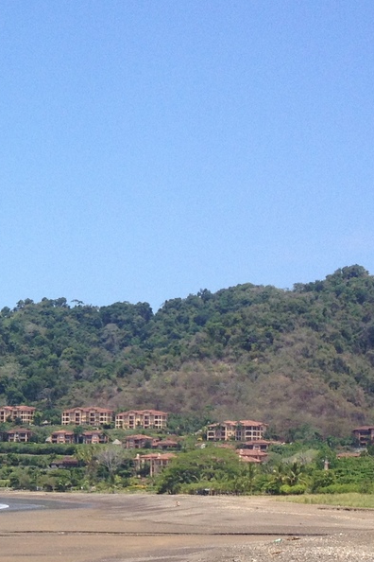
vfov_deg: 20.6
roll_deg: -0.9
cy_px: 425
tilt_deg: -0.4
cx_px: -105
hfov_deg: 13.5
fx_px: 1527
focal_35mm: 98
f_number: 2.4
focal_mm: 4.28
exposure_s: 1/1727
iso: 50
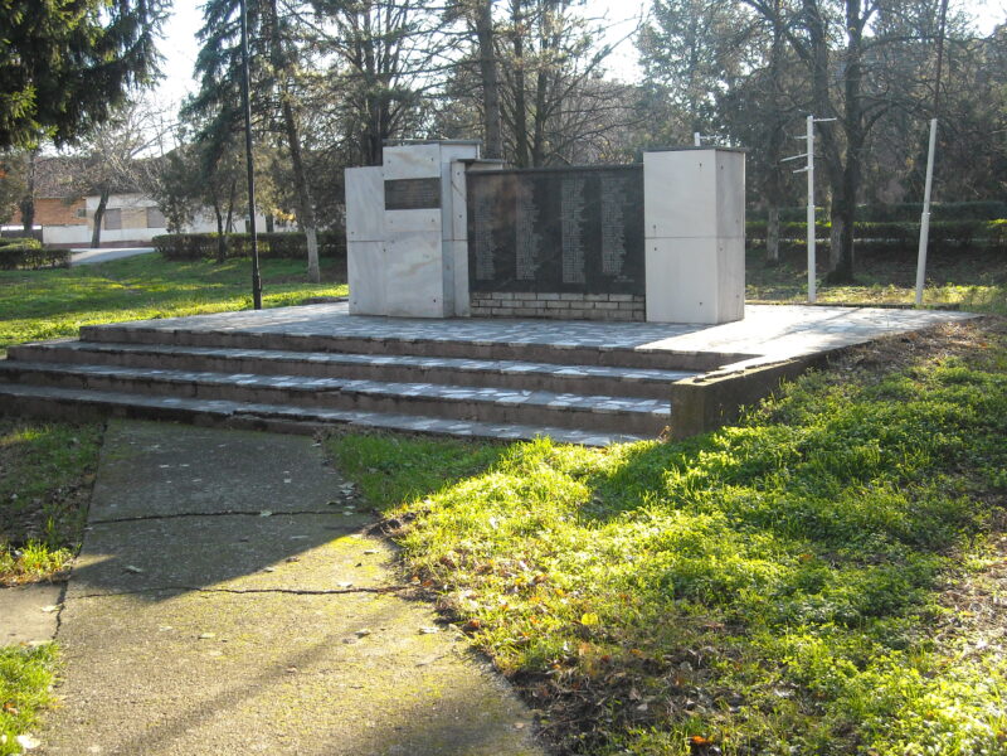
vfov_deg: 29.7
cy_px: 378
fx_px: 1425
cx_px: 504
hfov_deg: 38.9
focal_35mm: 49
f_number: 3.2
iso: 135
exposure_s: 1/250
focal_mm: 7.92
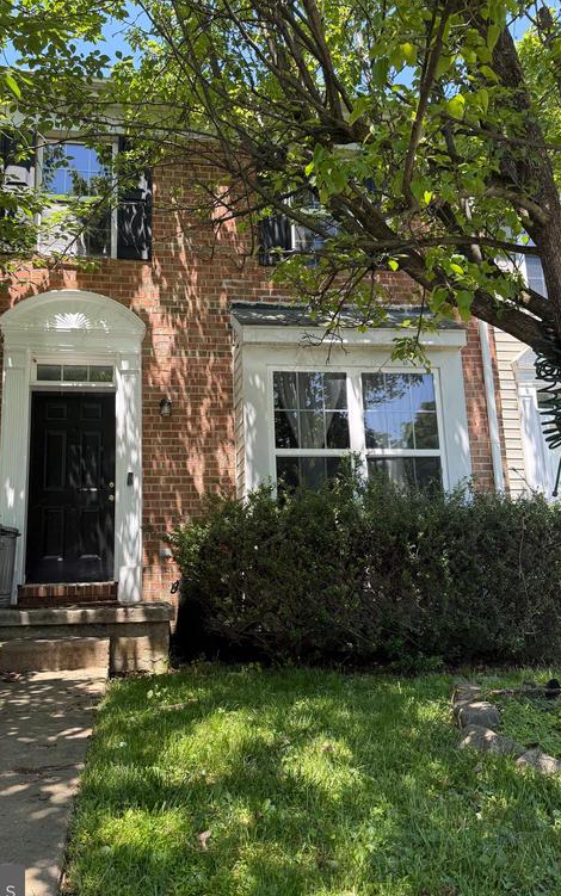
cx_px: 220
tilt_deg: +10.3
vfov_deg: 70.4
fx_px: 635
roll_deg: +1.8
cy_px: 456
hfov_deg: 47.3
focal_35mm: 26
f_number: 1.78
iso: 100
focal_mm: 6.76
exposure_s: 1/780
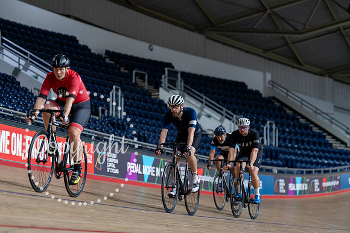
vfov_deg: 11.0
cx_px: 175
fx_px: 1216
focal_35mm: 125
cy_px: 116
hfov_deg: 16.4
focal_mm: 125
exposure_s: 1/800
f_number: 2.8
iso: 3200
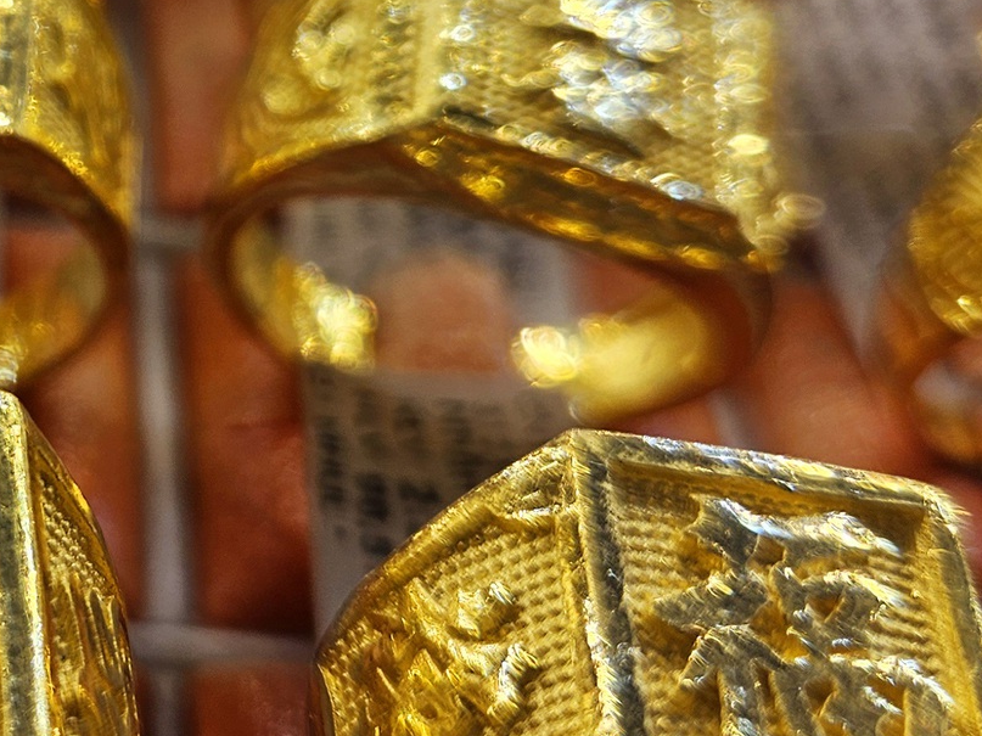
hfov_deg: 24.9
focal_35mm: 73
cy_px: 84
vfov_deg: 19.8
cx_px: -94
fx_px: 2071
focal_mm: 5.4
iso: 25
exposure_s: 1/238
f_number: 1.8
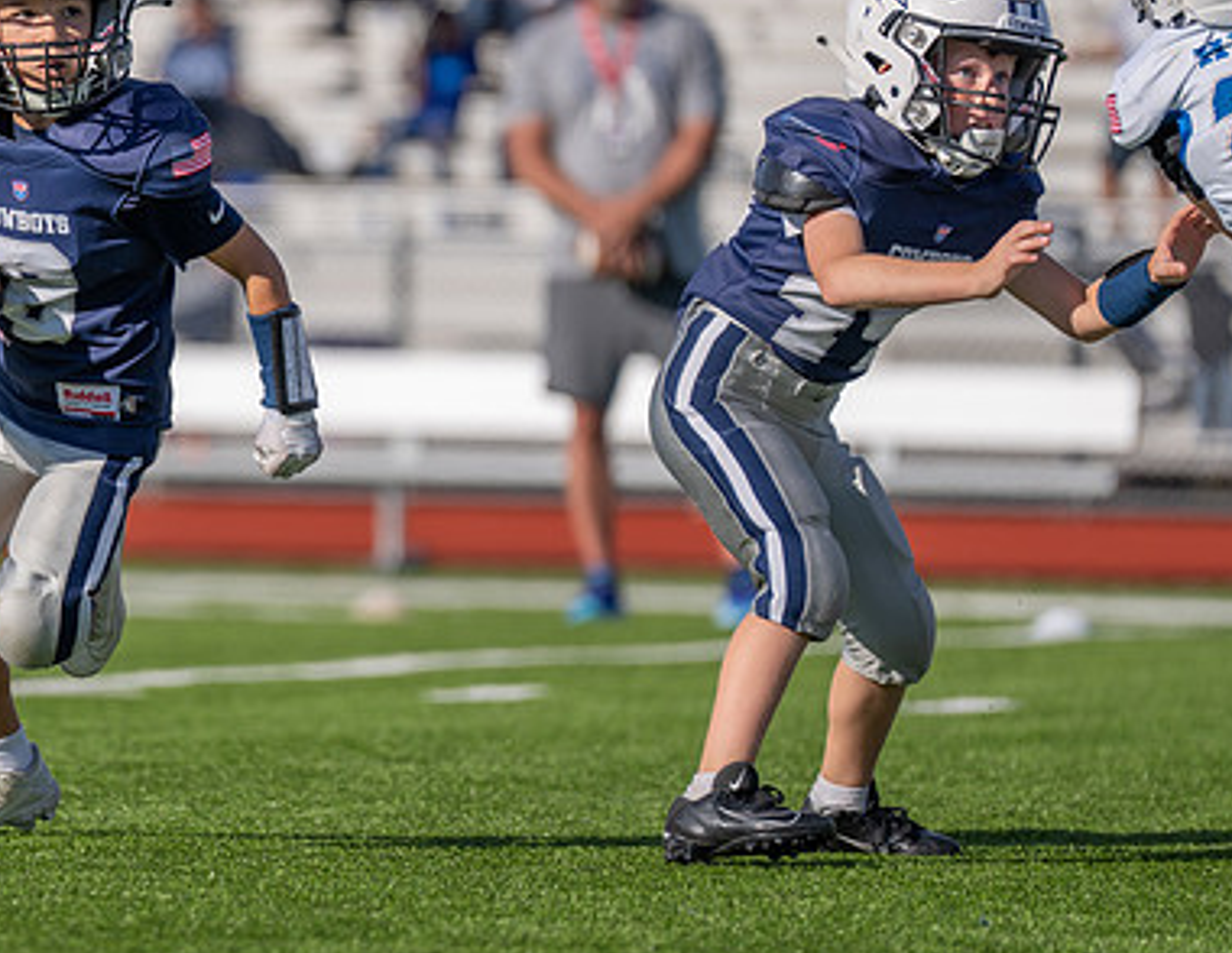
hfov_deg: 5.1
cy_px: 400
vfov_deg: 3.9
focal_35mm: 384
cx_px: 95
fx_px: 13824
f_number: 2.8
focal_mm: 200
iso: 100
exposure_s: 1/3200
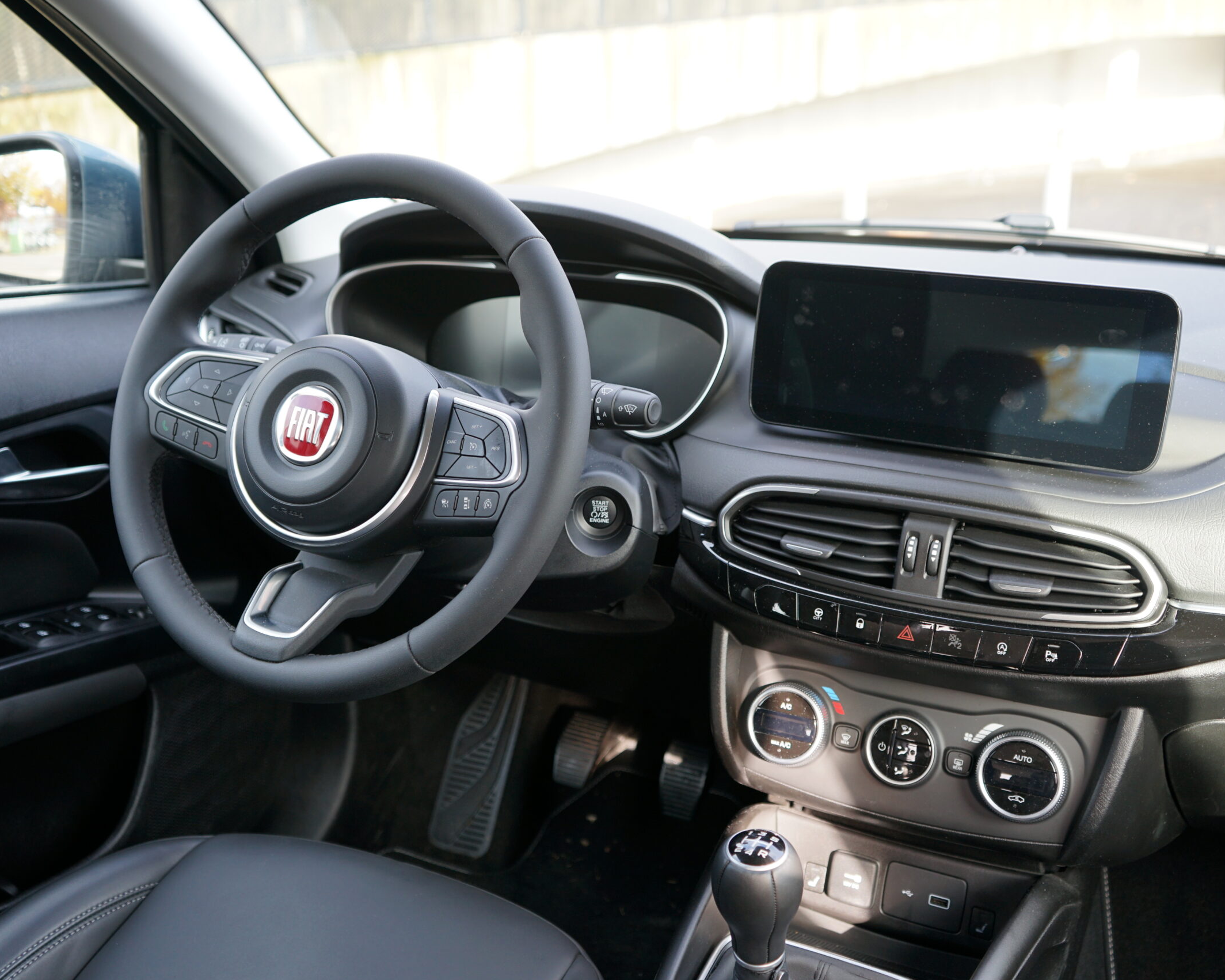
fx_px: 1269
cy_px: 491
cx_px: 597
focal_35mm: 35
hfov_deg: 51.5
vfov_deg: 42.2
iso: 160
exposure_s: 1/60
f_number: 4
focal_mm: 31
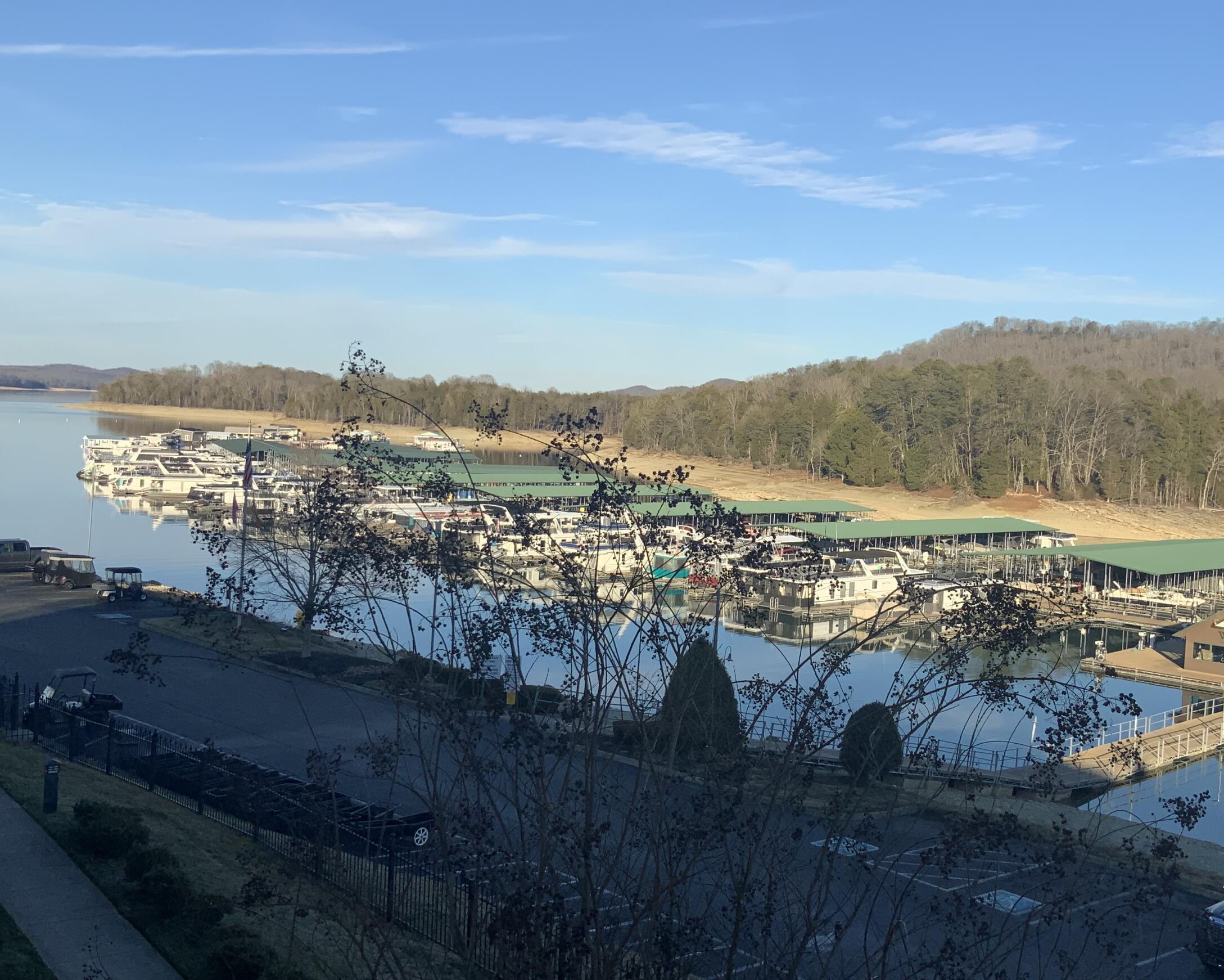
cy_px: 464
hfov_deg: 46.8
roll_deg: -2.3
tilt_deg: -0.2
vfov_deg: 38.2
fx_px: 1413
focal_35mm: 39
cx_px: 678
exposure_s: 1/1786
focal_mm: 3
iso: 16
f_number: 1.8
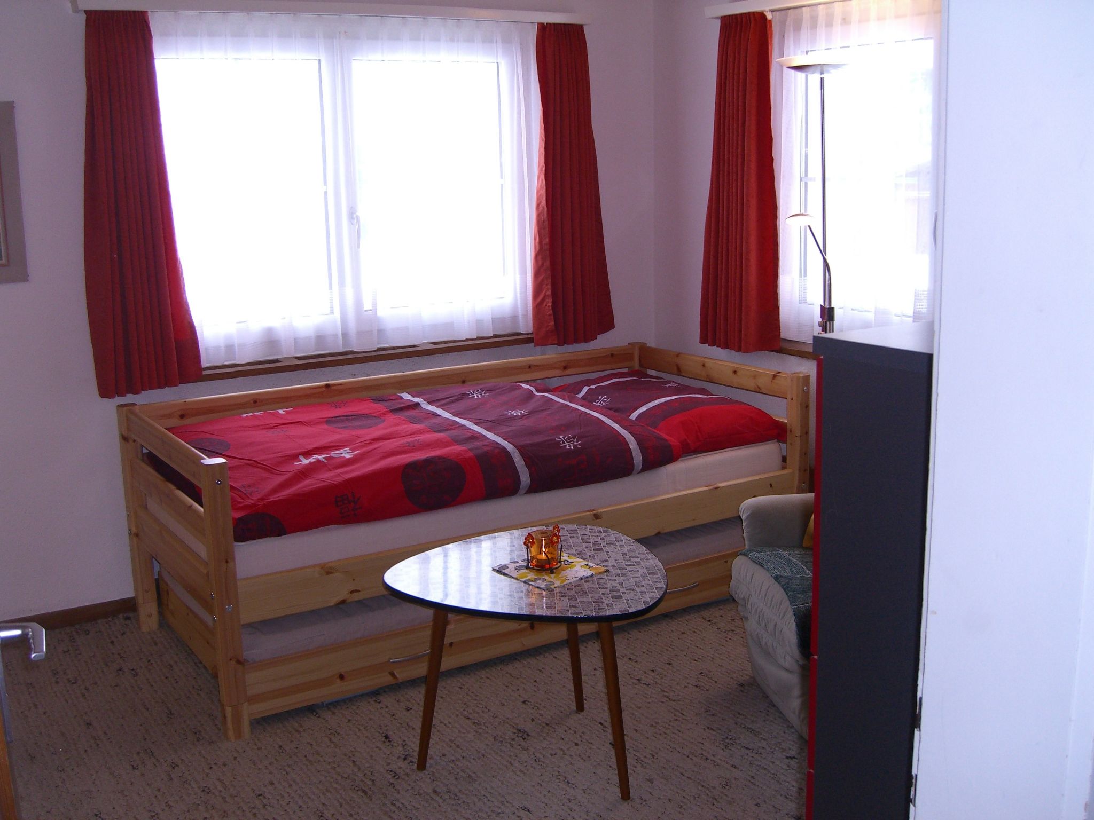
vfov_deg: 37.7
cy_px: 410
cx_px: 547
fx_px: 1201
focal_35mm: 38
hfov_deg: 49.0
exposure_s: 1/80
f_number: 2.8
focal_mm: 7.9
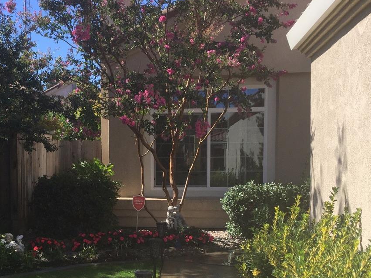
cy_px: 211
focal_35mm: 51
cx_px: 104
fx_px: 546
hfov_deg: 36.8
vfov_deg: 28.1
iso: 32
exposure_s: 1/1647
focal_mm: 4.15
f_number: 2.2
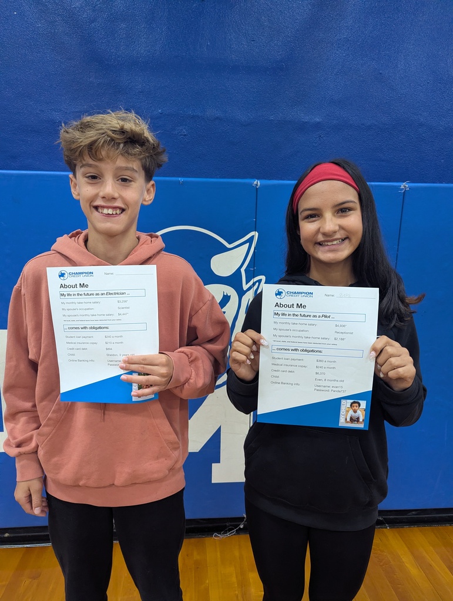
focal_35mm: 24
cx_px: 226
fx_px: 418
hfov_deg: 56.9
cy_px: 300
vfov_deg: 71.5
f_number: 1.85
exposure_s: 1/117
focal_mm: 6.81
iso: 706
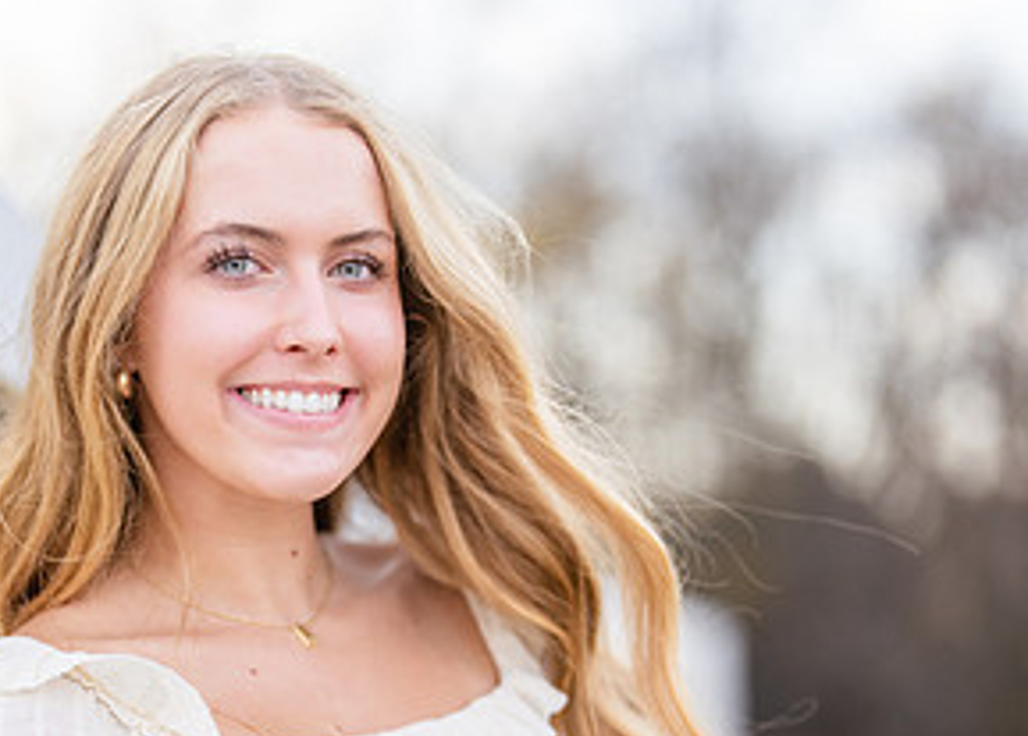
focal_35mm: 105
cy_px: 690
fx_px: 3068
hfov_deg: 19.0
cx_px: 352
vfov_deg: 13.5
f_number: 1.2
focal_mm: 50
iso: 100
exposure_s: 1/1600
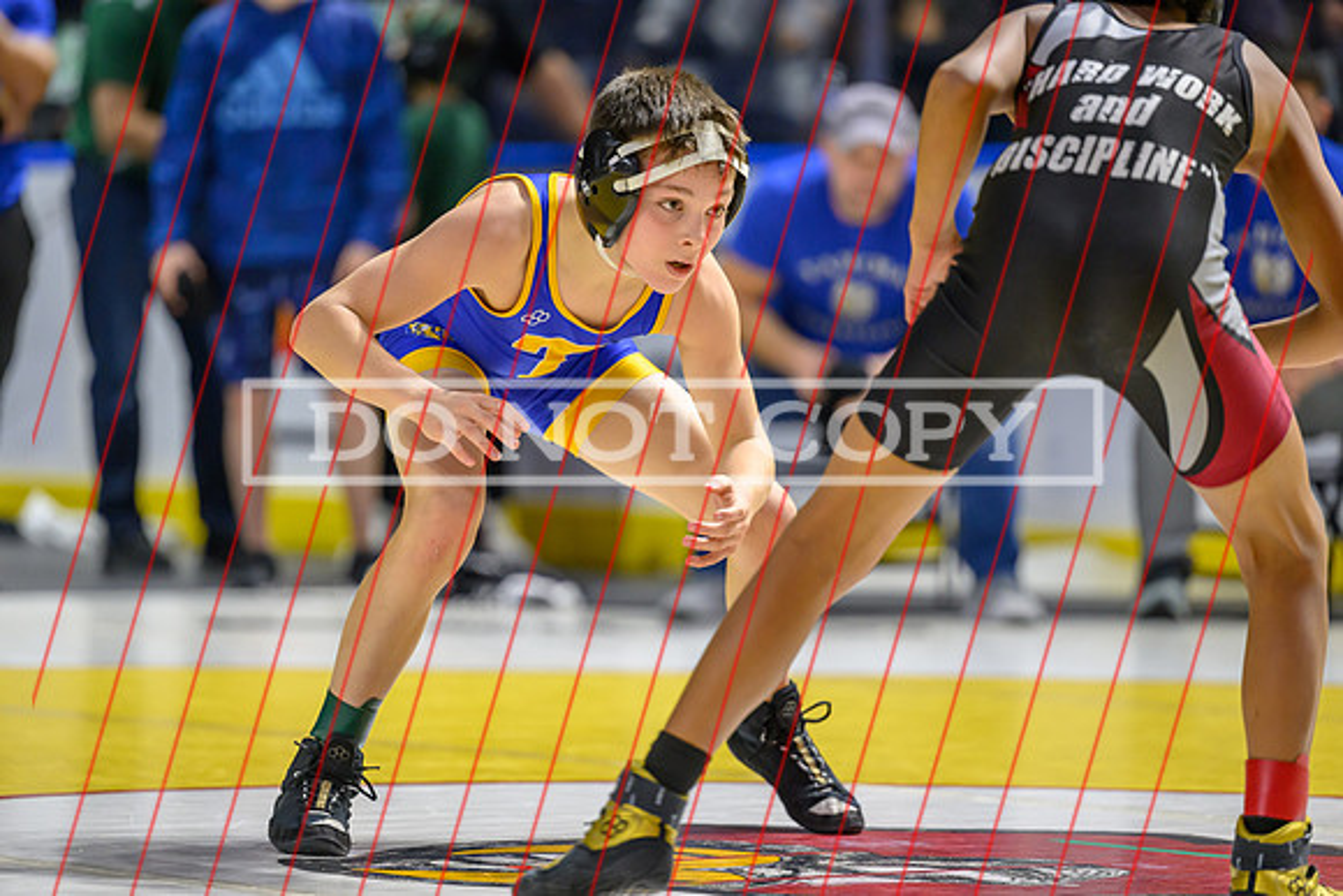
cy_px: 412
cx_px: 613
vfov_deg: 6.7
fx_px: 7623
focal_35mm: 204
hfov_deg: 10.1
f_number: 2.8
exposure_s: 1/800
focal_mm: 180
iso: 3200
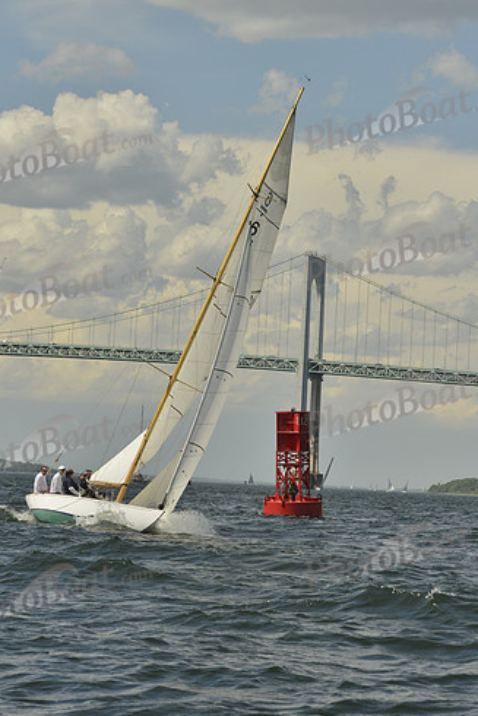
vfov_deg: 17.6
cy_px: 349
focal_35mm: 116
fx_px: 2309
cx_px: 229
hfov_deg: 11.8
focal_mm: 98
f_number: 9
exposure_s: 1/1600
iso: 280
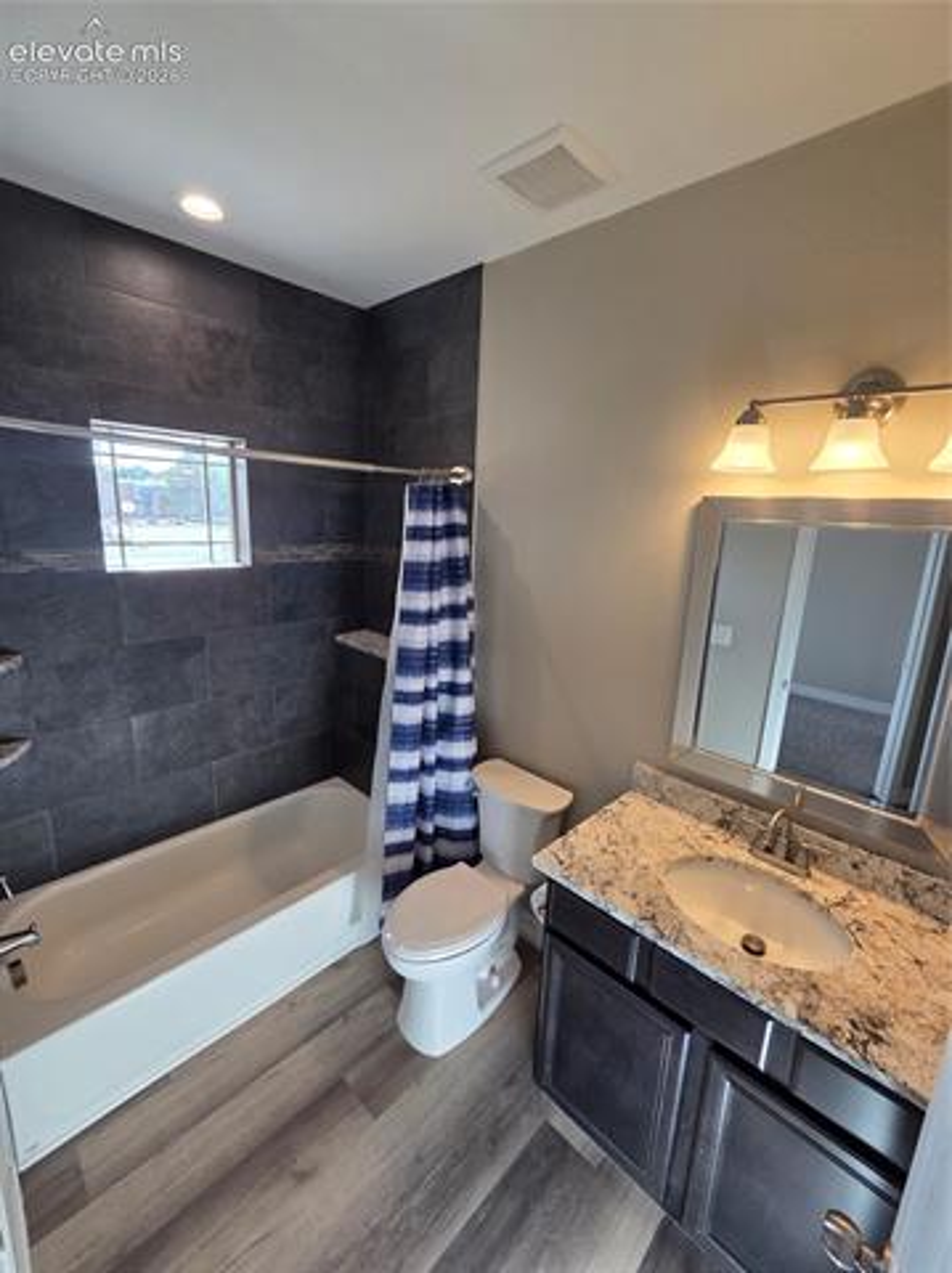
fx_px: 478
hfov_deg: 89.8
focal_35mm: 13
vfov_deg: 106.2
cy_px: 636
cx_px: 476
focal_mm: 2.2
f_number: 2.2
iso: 80
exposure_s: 1/120
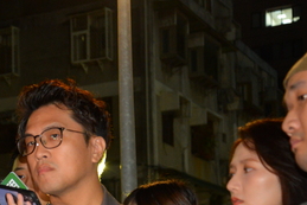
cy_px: 198
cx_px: -51
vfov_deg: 12.6
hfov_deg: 18.1
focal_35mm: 108
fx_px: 921
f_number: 4.5
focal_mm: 40
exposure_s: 1/125
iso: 2000
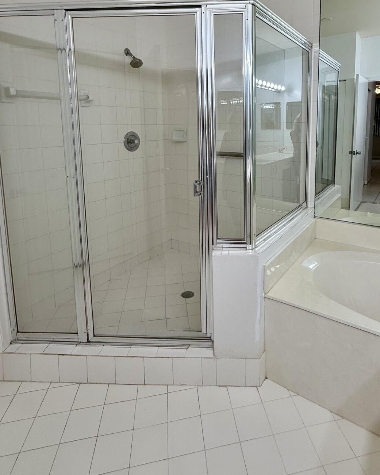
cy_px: 163
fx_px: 295
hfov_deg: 65.0
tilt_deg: -7.3
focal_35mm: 21
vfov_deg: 75.5
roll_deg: +0.3
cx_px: 225
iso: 64
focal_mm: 2.22
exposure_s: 1/121
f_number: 2.2
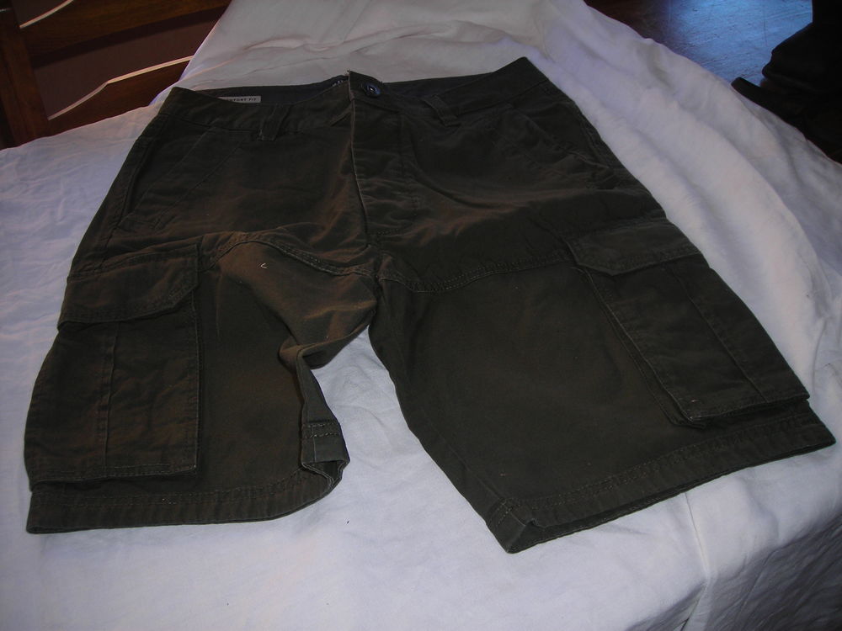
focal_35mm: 38
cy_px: 316
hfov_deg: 49.0
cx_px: 421
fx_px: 924
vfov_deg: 37.7
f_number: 3.2
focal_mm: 6.3
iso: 50
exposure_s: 1/60.1
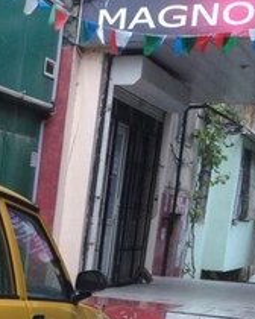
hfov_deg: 13.8
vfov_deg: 18.1
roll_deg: -4.1
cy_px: 373
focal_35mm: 101
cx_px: -182
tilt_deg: -9.9
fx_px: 953
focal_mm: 4.12
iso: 64
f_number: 2.4
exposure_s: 1/120
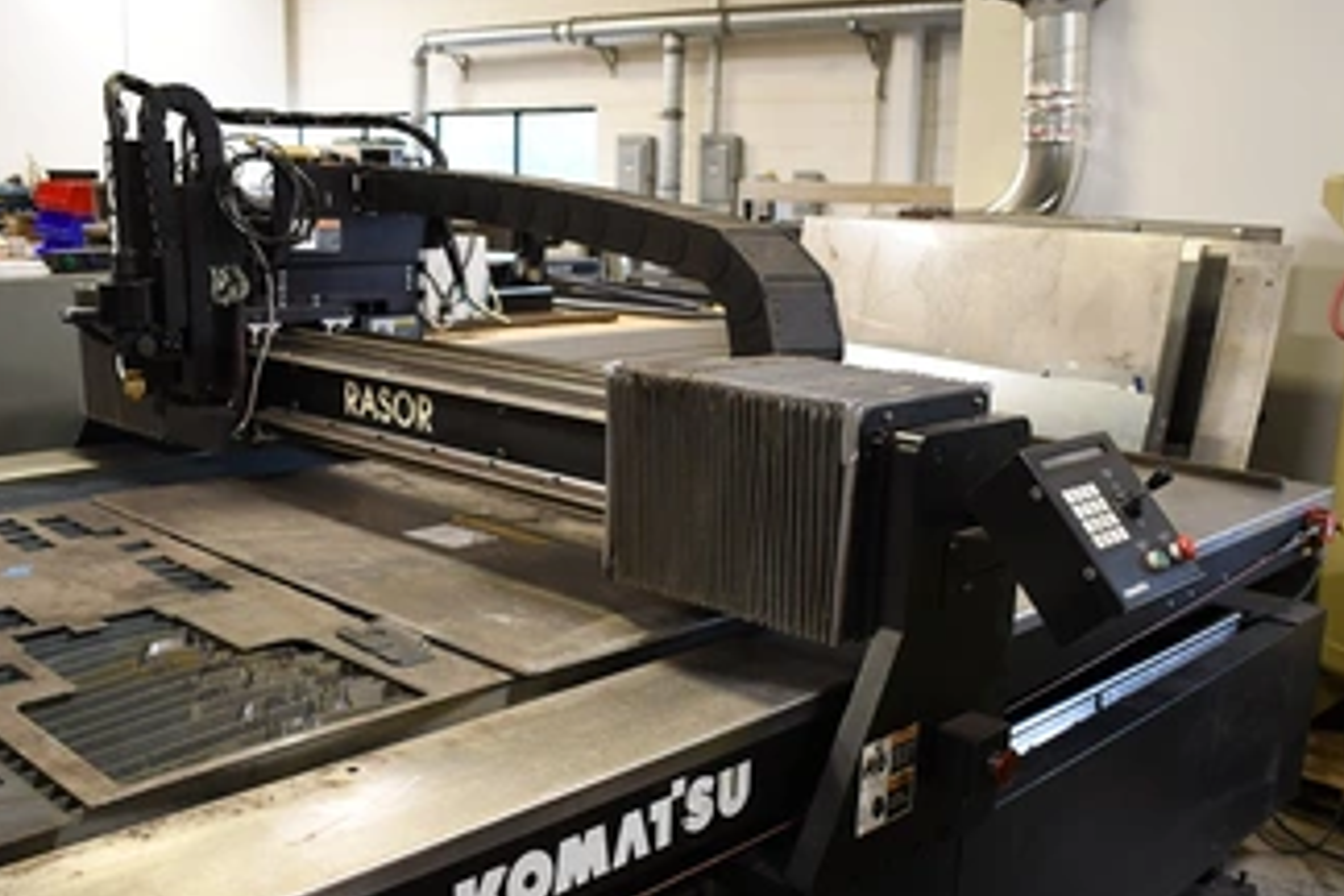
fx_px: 1381
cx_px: 647
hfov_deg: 51.9
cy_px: 533
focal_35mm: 37
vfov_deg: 35.8
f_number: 4
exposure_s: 1/60
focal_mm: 20
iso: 1000
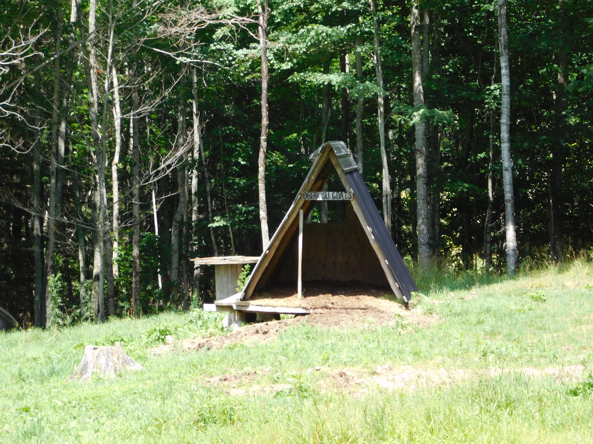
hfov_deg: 11.6
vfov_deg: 8.7
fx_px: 2912
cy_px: 222
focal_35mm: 170
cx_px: 296
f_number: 5.3
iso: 125
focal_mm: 30.1
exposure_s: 1/125
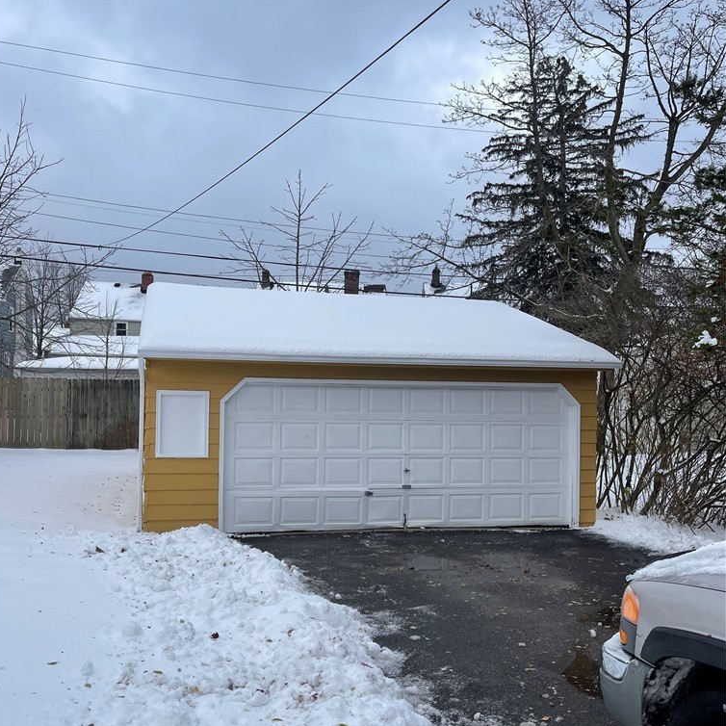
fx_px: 712
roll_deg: -3.6
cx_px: 357
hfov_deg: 54.0
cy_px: 399
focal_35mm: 30
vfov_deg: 53.9
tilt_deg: +0.0
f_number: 1.6
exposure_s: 1/2083
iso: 32
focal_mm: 5.1
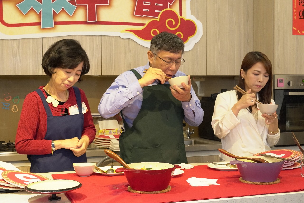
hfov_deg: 35.1
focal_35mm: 57
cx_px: 152
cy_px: 102
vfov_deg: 23.8
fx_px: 481
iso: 2000
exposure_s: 1/100
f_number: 7.1
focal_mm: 38
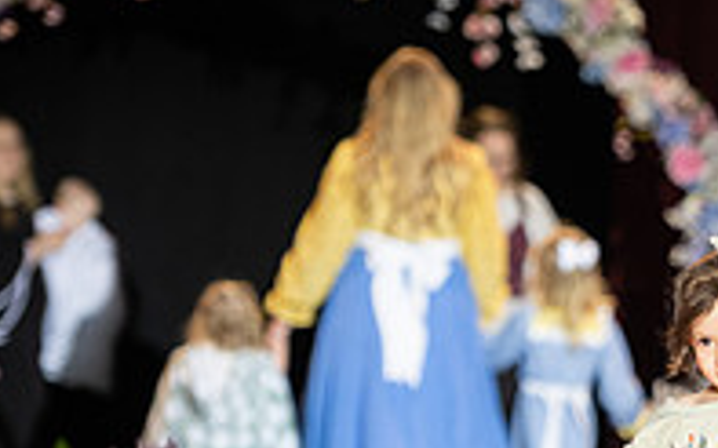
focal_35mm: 371
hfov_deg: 5.6
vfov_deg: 3.5
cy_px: 312
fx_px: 7258
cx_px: 888
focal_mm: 120
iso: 1000
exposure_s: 1/800
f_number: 2.8
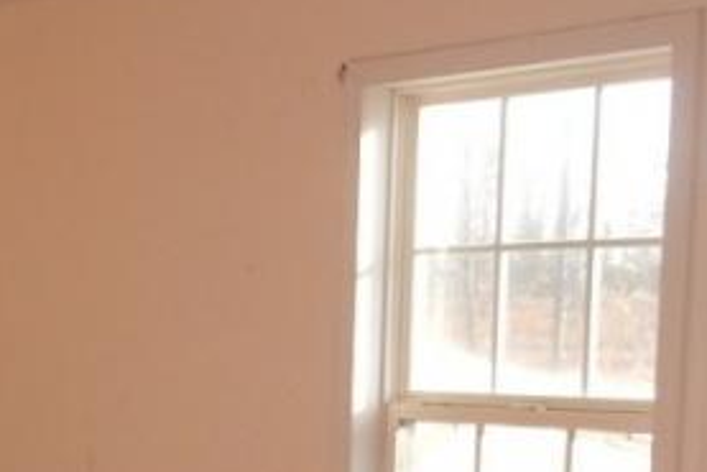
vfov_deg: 13.8
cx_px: -311
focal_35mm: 96
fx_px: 1886
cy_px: 587
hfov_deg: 19.0
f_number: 3.7
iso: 125
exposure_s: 1/160
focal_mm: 4.5
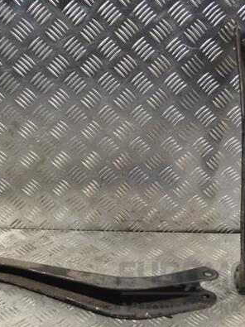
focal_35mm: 57
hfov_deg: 25.6
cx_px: 103
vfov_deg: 33.8
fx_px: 538
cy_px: 164
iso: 400
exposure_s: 1/100
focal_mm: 26
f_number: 5
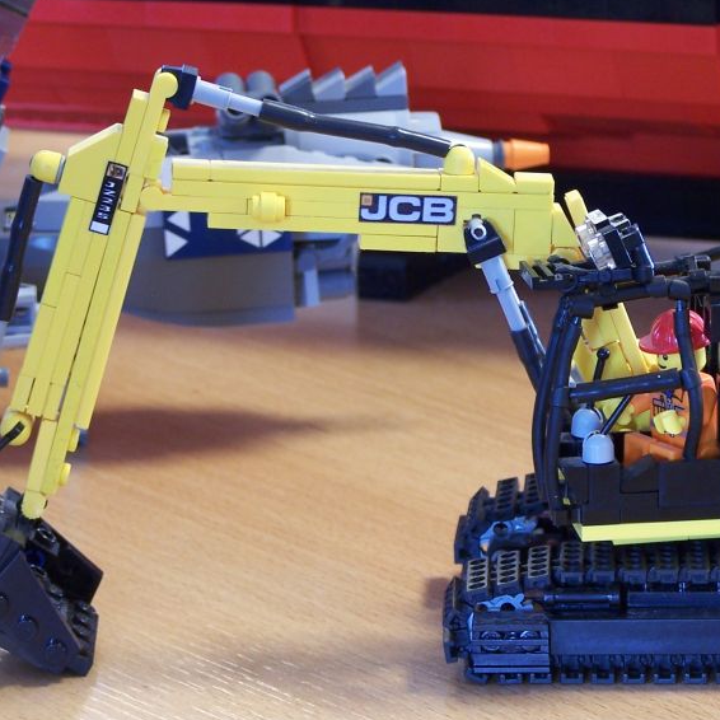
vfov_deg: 10.4
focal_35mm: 168
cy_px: 357
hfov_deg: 10.4
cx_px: 447
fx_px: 3953
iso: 80
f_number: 3.2
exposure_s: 1/3
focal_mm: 17.5
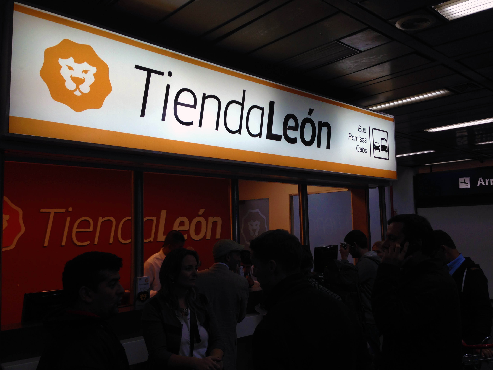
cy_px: 185
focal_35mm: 33
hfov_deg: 55.4
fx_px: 470
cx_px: 246
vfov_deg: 42.9
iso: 50
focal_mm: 4.12
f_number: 2.4
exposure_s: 1/40
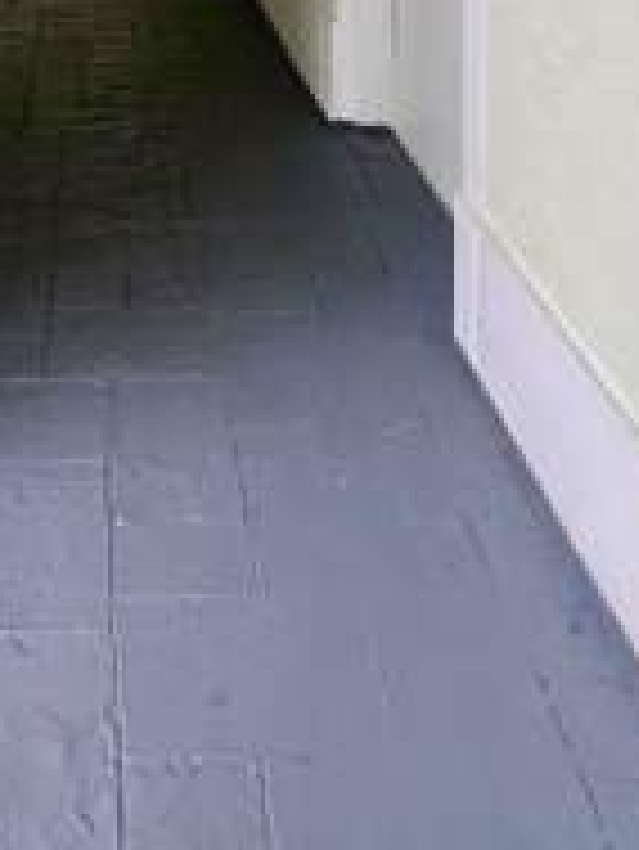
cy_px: -265
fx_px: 1082
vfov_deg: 32.1
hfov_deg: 31.3
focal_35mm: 44
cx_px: 58
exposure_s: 1/99
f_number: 1.8
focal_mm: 1.57
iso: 80
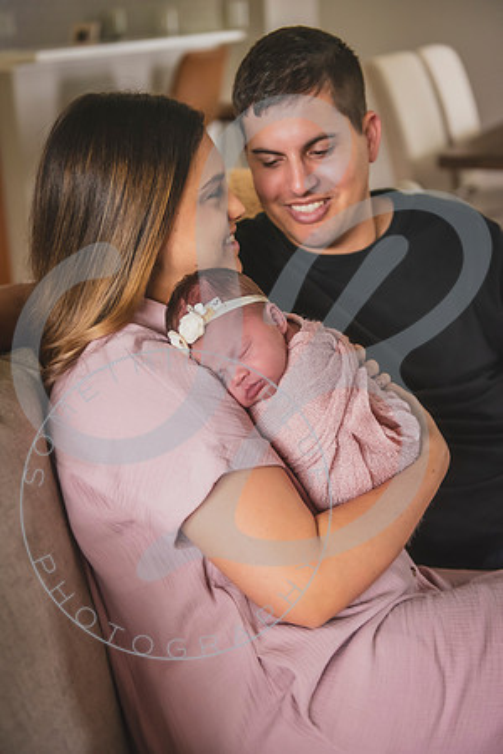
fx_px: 1006
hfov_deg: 28.1
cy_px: 377
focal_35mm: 48
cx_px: 252
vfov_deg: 41.1
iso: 2500
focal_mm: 48
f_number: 2.8
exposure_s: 1/200
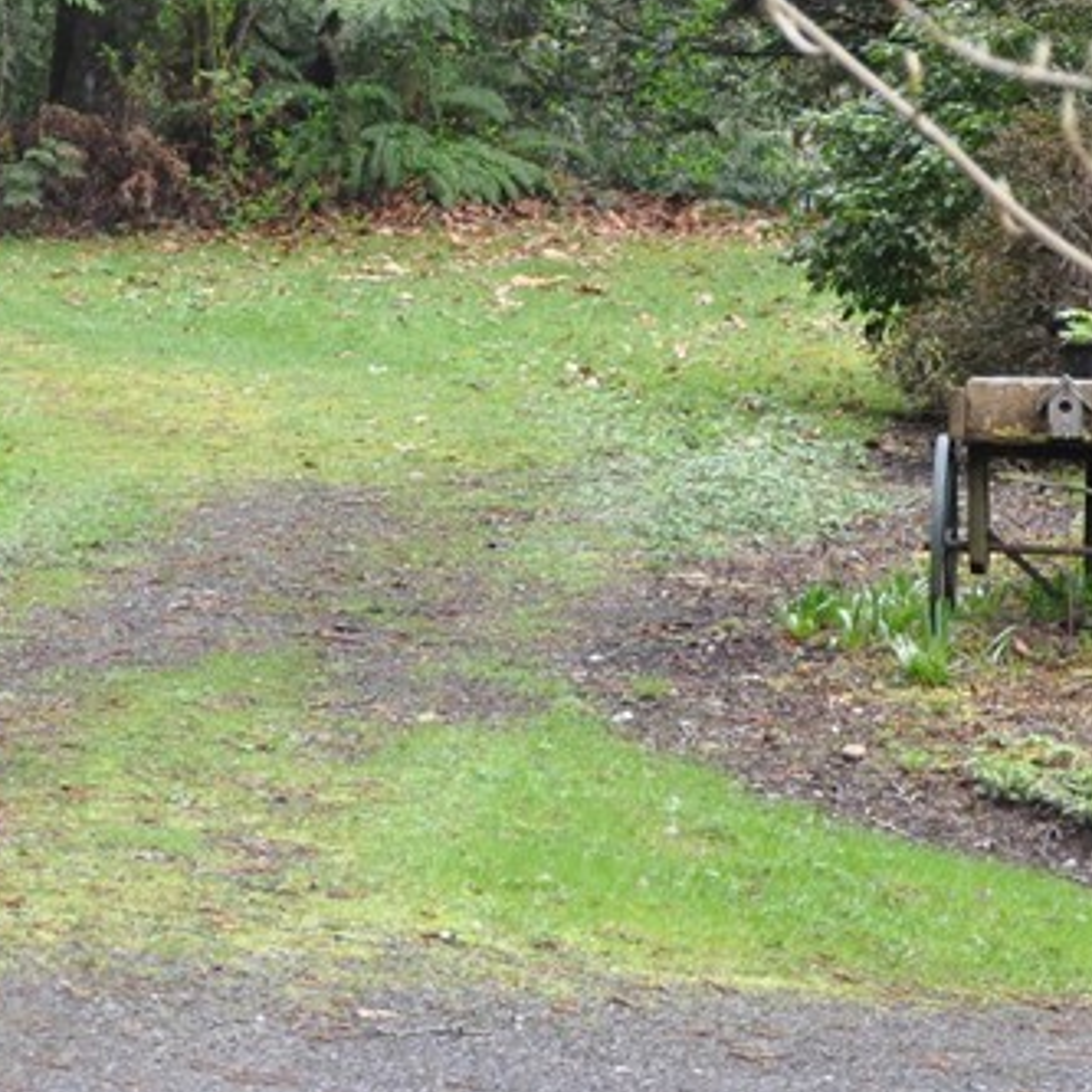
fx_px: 8601
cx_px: -102
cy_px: 72
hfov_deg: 7.2
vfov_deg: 7.2
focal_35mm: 241
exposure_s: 1/250
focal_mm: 58
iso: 640
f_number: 5
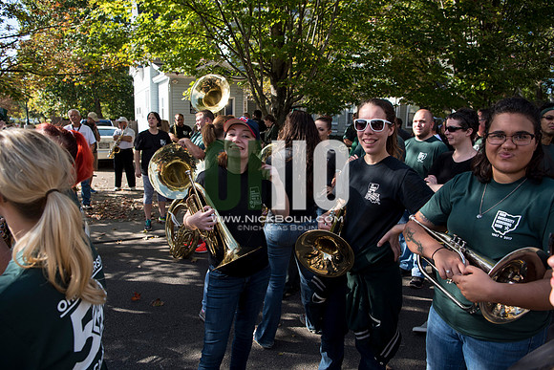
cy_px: 185
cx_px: 277
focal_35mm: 24
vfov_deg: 53.2
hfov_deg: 73.7
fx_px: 369
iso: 250
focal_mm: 24
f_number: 4.5
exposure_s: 1/640
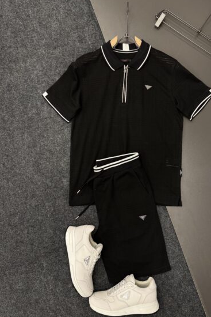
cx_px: 123
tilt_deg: -86.2
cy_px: 158
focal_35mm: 26
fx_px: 228
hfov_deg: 49.4
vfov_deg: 69.4
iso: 125
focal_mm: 6.76
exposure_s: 1/50
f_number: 1.78
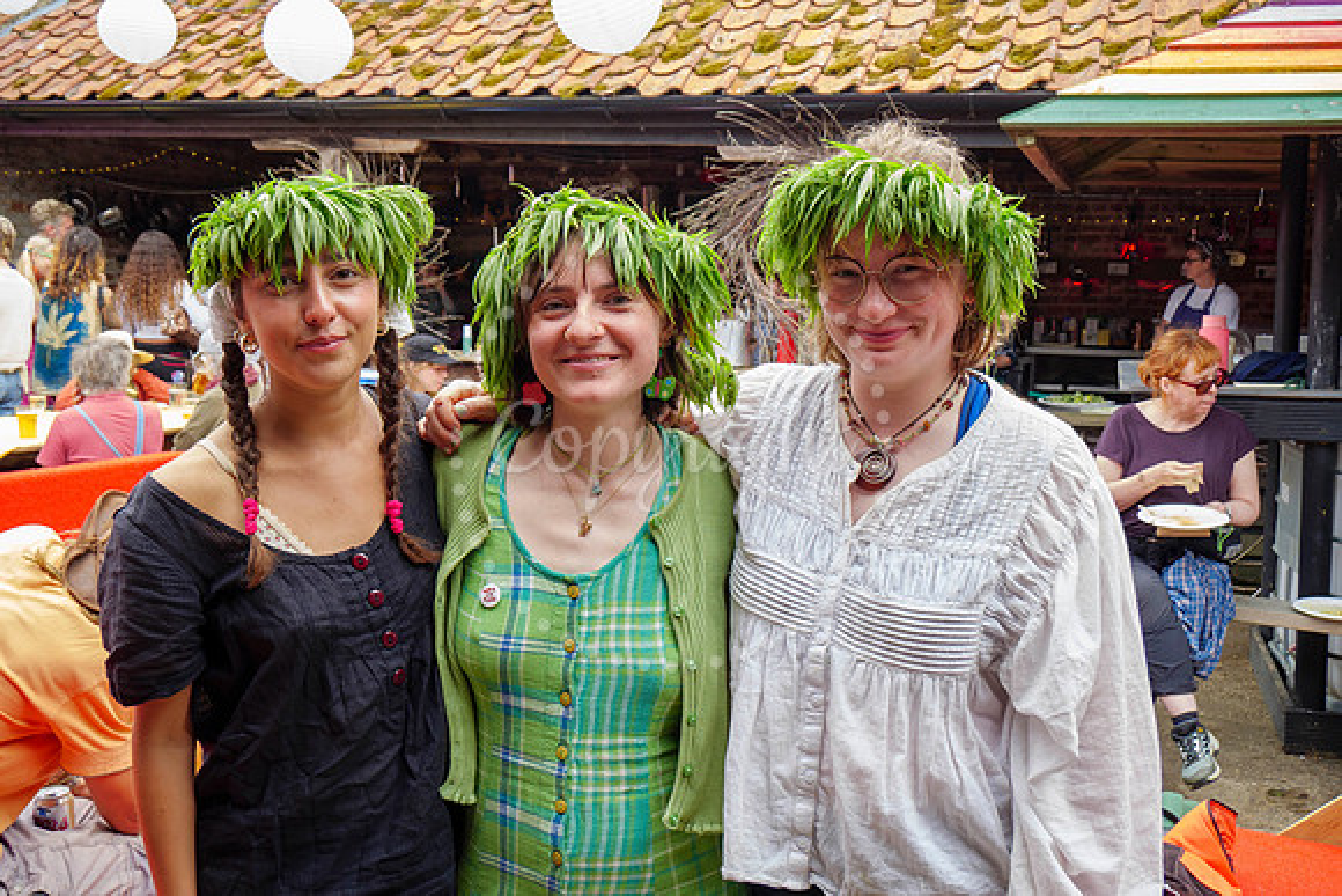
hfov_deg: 48.4
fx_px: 1491
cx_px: 671
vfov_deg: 33.4
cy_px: 448
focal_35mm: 40
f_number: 5.6
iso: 160
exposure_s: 1/80
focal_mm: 20
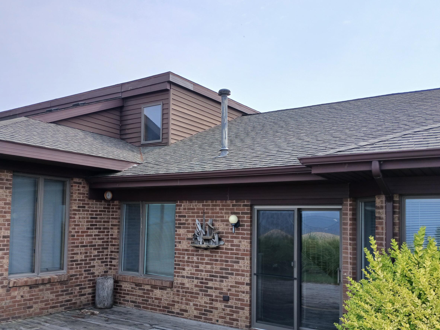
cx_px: 202
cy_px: 196
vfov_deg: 42.8
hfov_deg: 55.3
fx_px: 419
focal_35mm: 33
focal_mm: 3.98
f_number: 1.8
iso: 20
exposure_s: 1/485
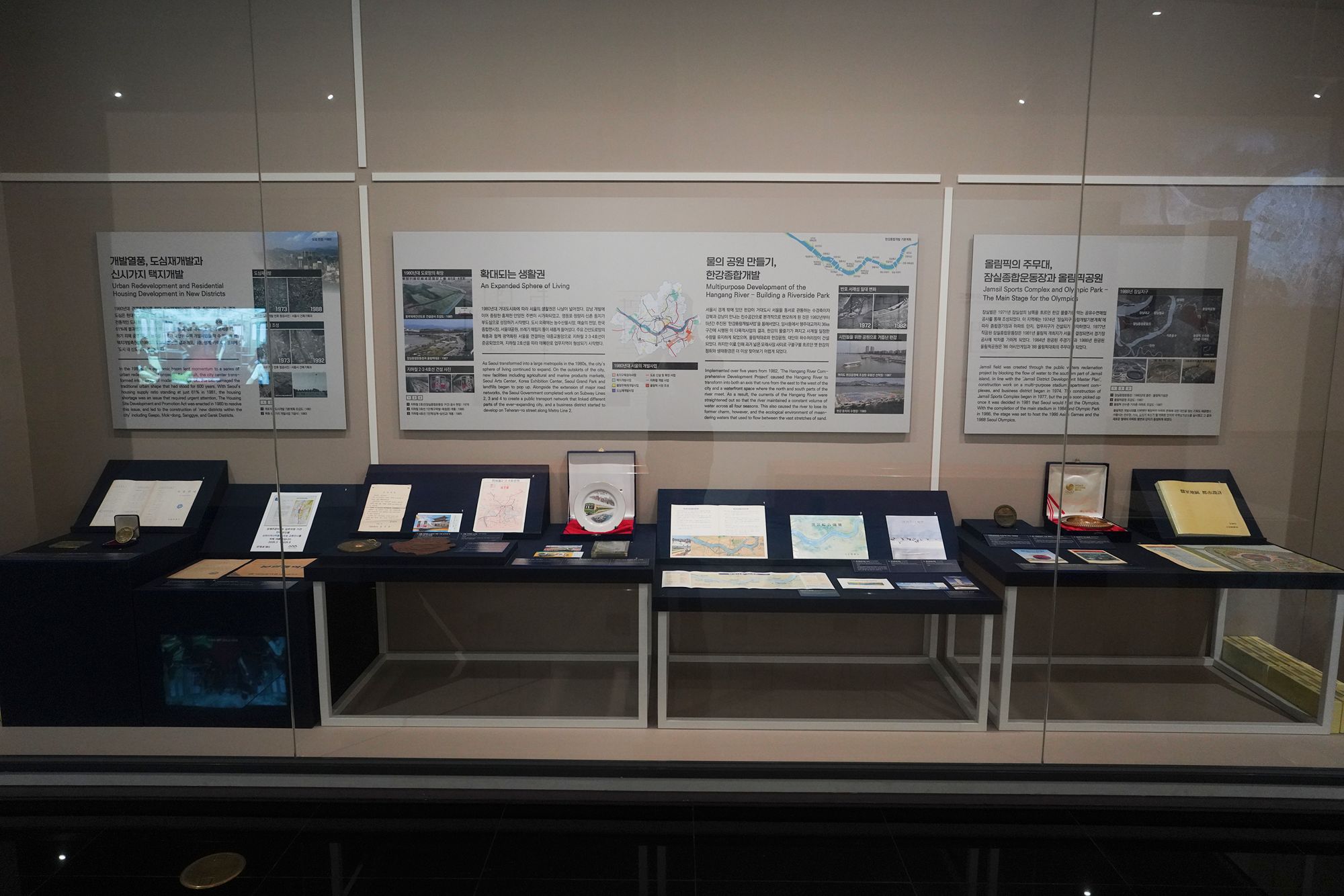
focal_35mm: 24
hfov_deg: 73.7
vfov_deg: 53.1
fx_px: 896
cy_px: 448
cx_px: 672
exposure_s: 1/80
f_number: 3.5
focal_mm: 24
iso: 3200
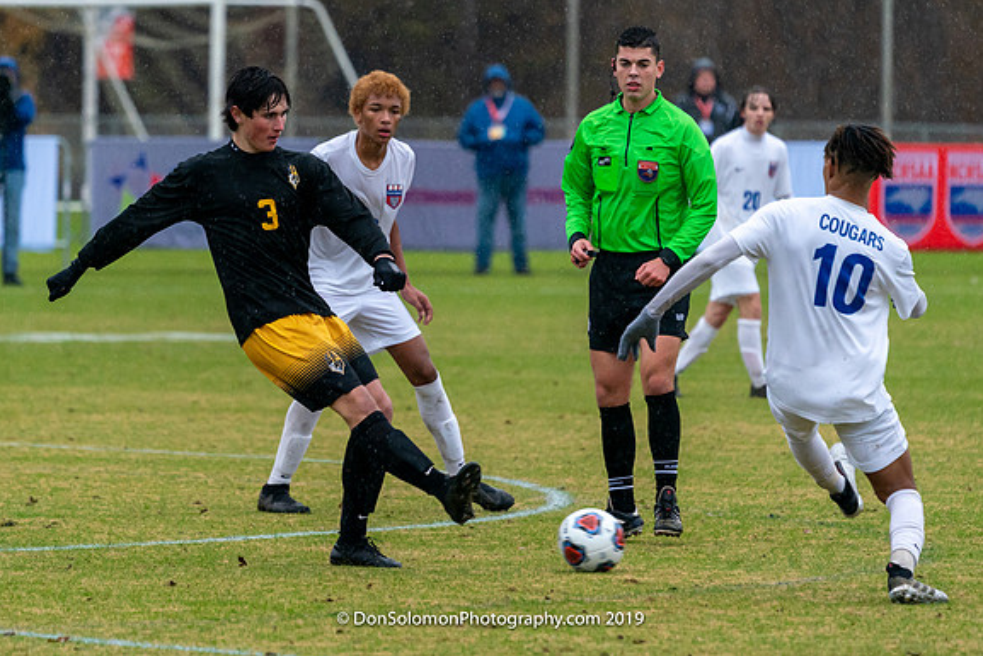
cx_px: 398
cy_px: 324
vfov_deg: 3.3
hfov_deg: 4.9
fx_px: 11443
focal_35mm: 419
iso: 3200
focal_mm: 315
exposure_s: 1/1000
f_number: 5.6
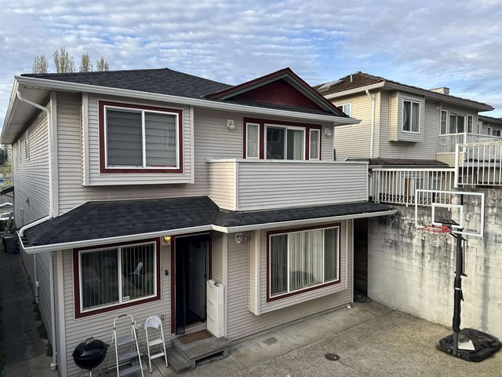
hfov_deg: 71.6
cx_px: 251
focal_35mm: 24
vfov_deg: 56.8
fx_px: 348
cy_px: 188
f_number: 1.78
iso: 80
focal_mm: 6.76
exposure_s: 1/1366
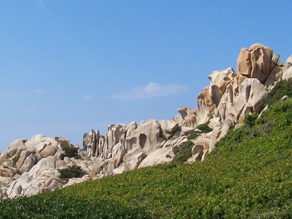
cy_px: 142
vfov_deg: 22.2
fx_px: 557
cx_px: 114
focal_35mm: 66
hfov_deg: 29.3
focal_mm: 6.3
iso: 80
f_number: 4
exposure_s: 1/1000
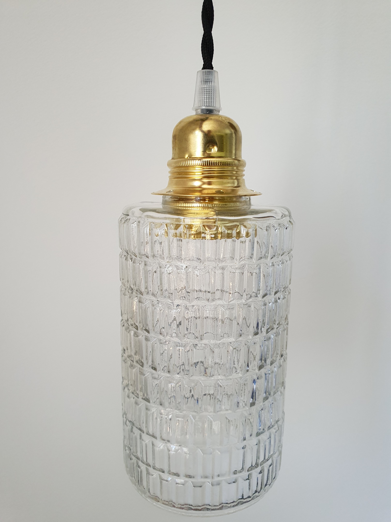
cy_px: 261
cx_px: 196
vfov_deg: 67.3
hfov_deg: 53.1
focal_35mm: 26
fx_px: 392
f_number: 2.4
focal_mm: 4.3
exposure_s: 1/100
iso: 100
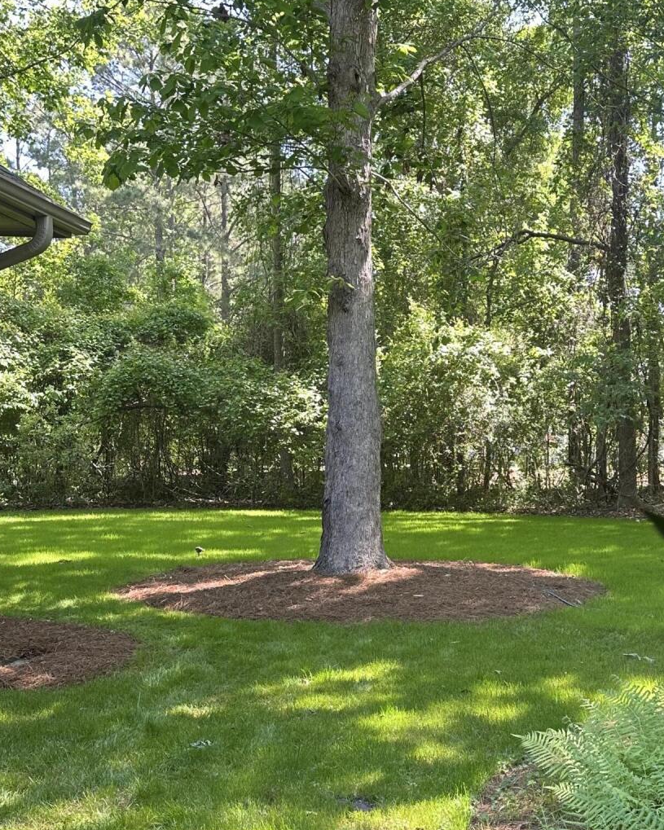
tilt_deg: -3.7
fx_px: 1130
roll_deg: -2.5
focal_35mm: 46
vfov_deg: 40.1
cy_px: 518
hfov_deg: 32.1
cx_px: 500
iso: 64
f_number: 1.78
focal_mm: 6.86
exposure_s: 1/142
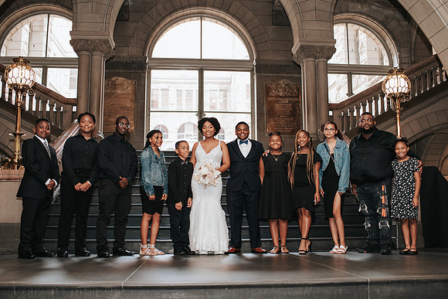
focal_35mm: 38
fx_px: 469
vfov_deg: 35.3
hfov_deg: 51.0
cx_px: 225
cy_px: 160
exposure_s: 1/125
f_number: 3.2
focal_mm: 35
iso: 1000
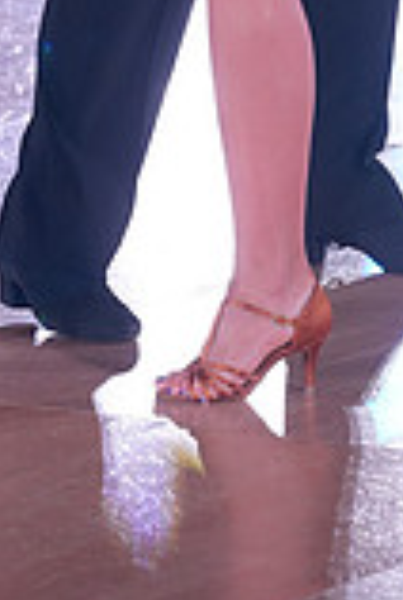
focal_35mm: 344
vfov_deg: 5.9
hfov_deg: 4.0
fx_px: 5751
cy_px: -467
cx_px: 215
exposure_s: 1/400
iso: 1000
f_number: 3.5
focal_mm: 94
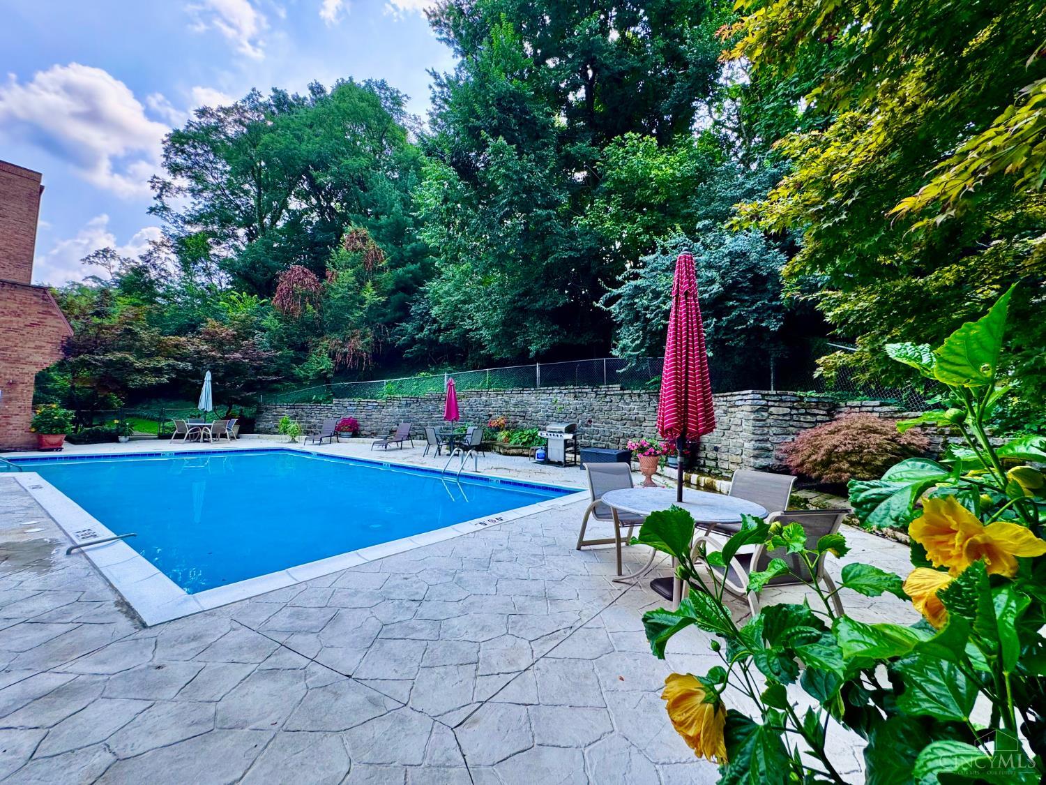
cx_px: 523
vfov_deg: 85.7
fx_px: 423
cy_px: 392
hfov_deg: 102.1
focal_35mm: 14
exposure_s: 1/317
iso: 40
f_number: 2.2
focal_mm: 2.22
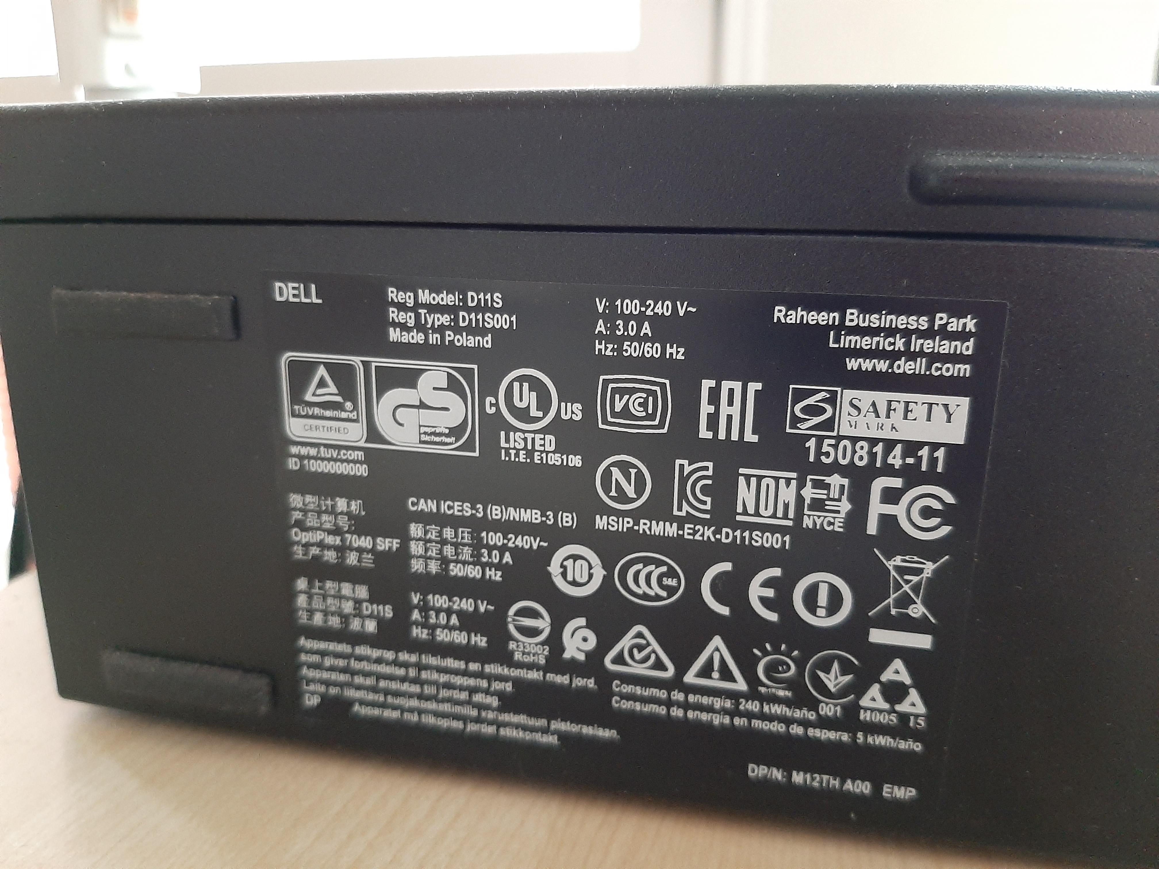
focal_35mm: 26
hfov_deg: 67.3
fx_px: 871
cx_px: 580
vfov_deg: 53.1
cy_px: 434
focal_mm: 3.93
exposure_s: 1/20
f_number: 1.7
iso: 500
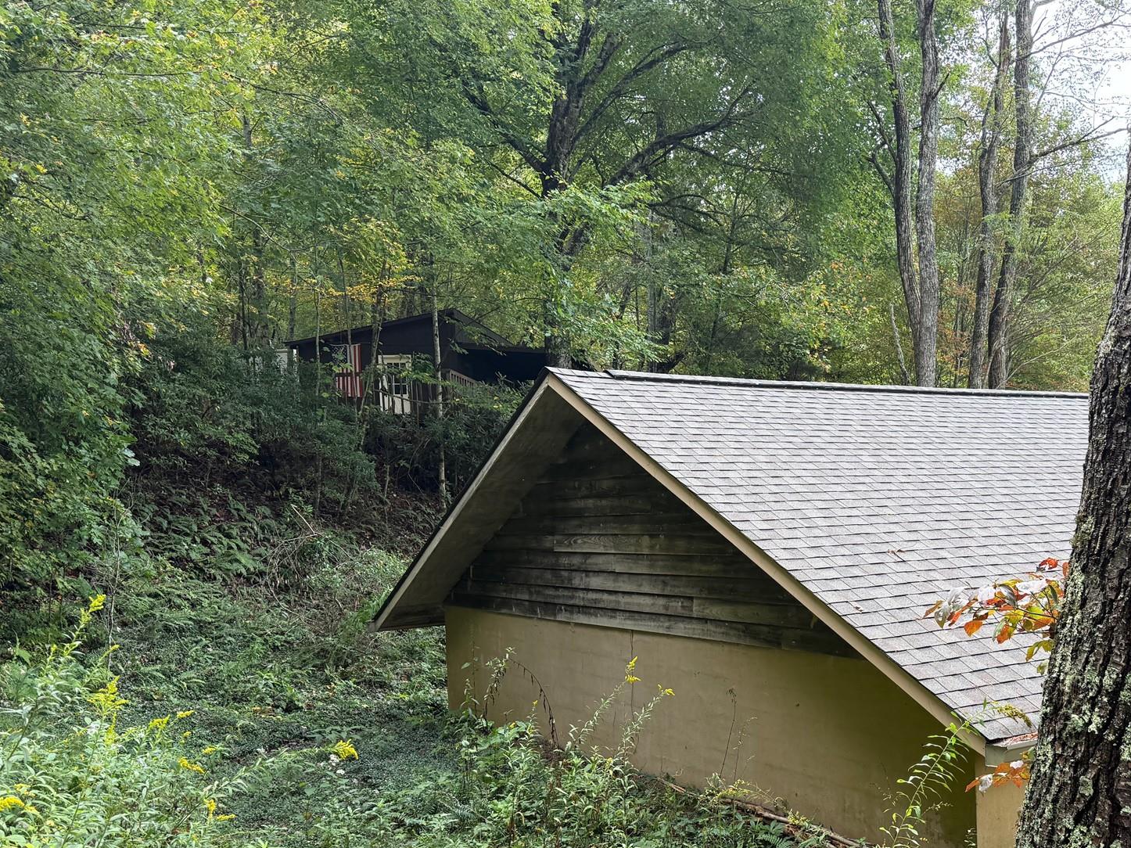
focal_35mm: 34
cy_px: 575
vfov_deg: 41.2
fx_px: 1111
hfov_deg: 53.2
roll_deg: +2.5
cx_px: 725
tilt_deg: -4.1
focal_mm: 6.76
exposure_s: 1/314
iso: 100
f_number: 1.78
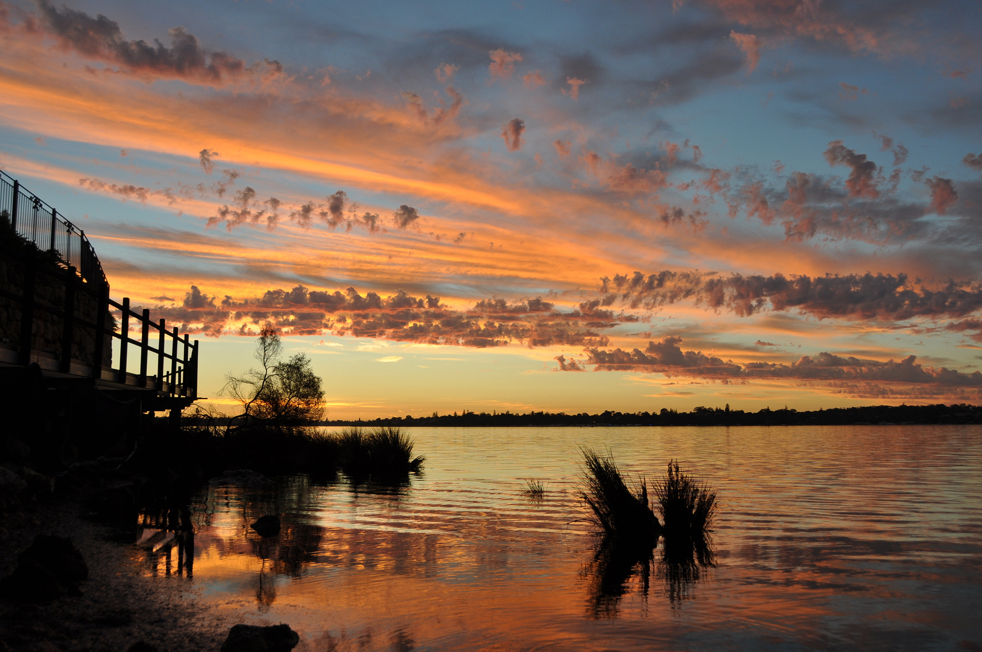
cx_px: 491
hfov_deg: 62.0
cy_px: 326
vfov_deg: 43.5
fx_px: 817
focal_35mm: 30
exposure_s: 1/125
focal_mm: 20
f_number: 5.6
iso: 220
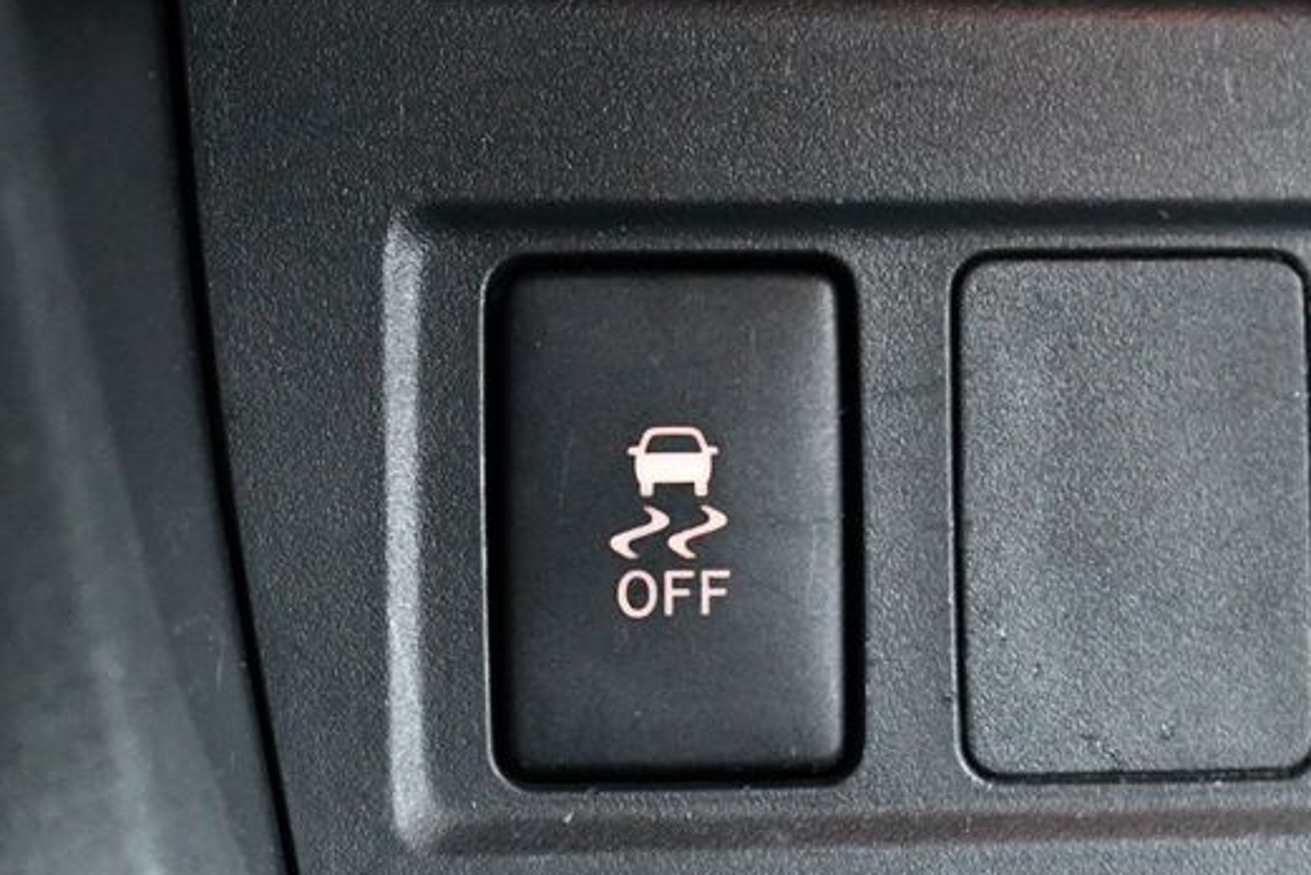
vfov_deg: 11.6
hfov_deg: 17.3
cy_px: 526
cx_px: 752
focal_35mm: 118
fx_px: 4299
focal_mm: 48
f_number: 5.3
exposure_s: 1/60
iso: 11400
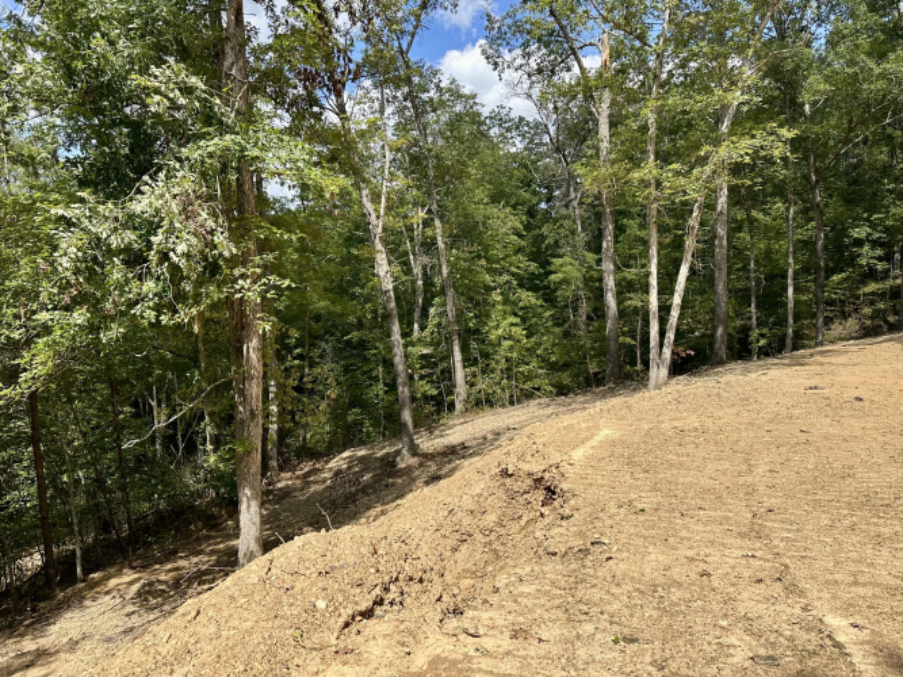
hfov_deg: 71.6
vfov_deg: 56.8
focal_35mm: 24
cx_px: 452
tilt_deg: +0.3
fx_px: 626
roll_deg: -2.0
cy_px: 338
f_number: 1.78
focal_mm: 6.86
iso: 80
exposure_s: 1/3597
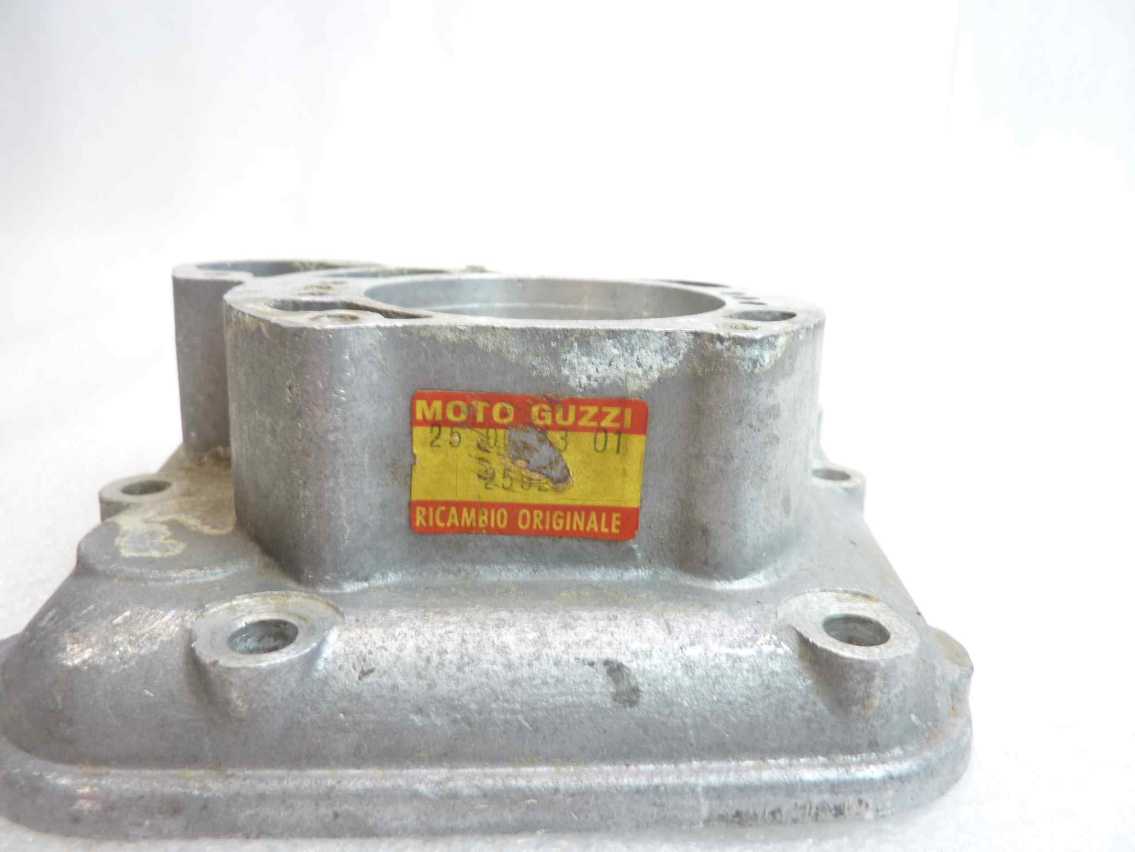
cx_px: 568
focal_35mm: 25
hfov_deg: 69.4
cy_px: 426
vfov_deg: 54.9
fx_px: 820
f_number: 3.3
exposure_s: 1/10
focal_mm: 4.1
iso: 80
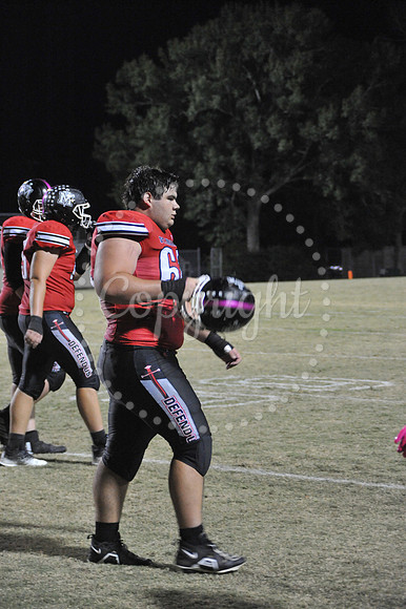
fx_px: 1778
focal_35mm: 105
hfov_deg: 13.0
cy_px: 304
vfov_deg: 19.5
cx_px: 203
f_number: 5.6
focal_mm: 105
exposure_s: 1/160
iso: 6400
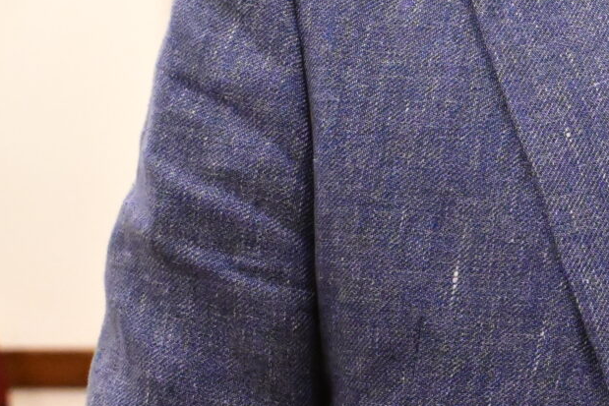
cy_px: 116
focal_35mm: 126
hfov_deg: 14.6
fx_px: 2133
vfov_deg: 10.9
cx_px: 1036
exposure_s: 1/200
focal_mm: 30.5
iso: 8000
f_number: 4.5
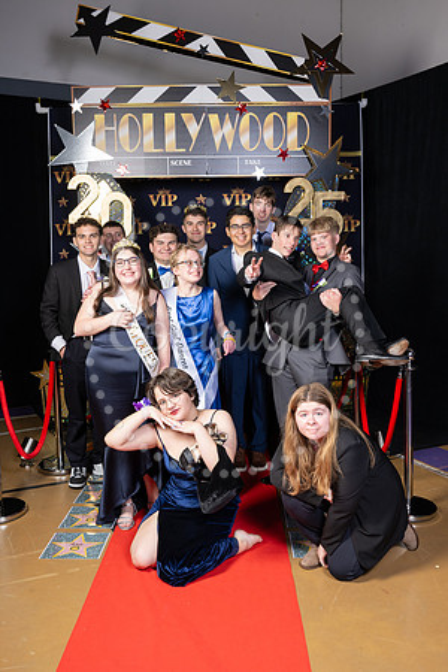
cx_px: 224
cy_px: 336
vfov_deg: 55.1
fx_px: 644
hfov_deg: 38.4
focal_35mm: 34
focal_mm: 34.5
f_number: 8
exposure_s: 1/125
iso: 400
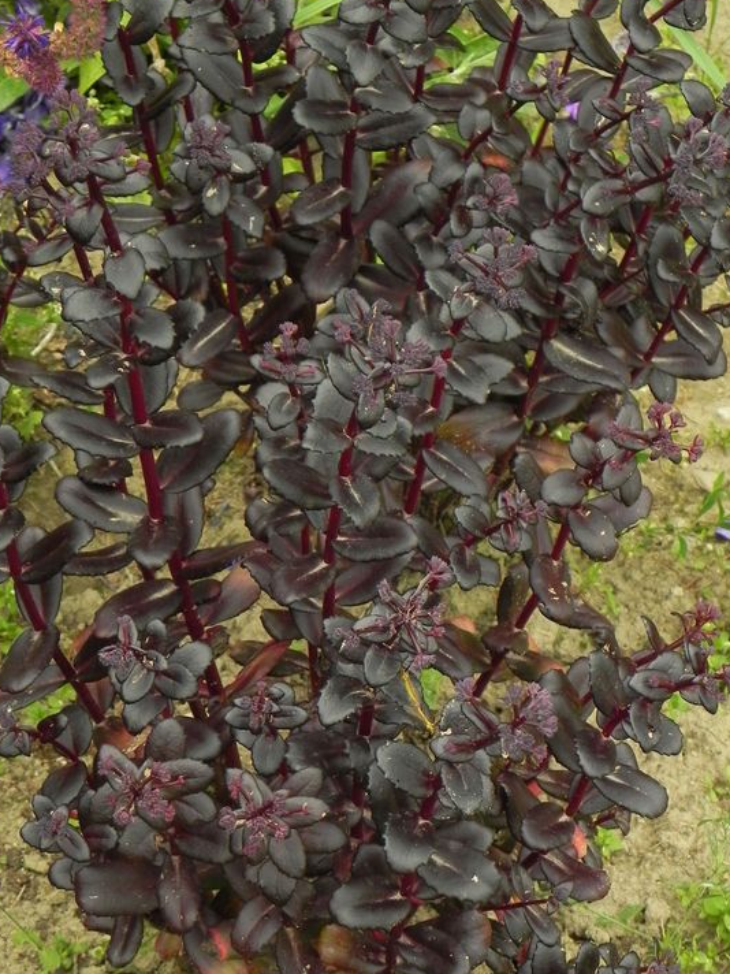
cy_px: 461
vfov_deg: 16.7
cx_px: 324
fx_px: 3318
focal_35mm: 118
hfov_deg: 12.6
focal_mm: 18.8
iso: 160
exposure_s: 1/60
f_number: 4.5
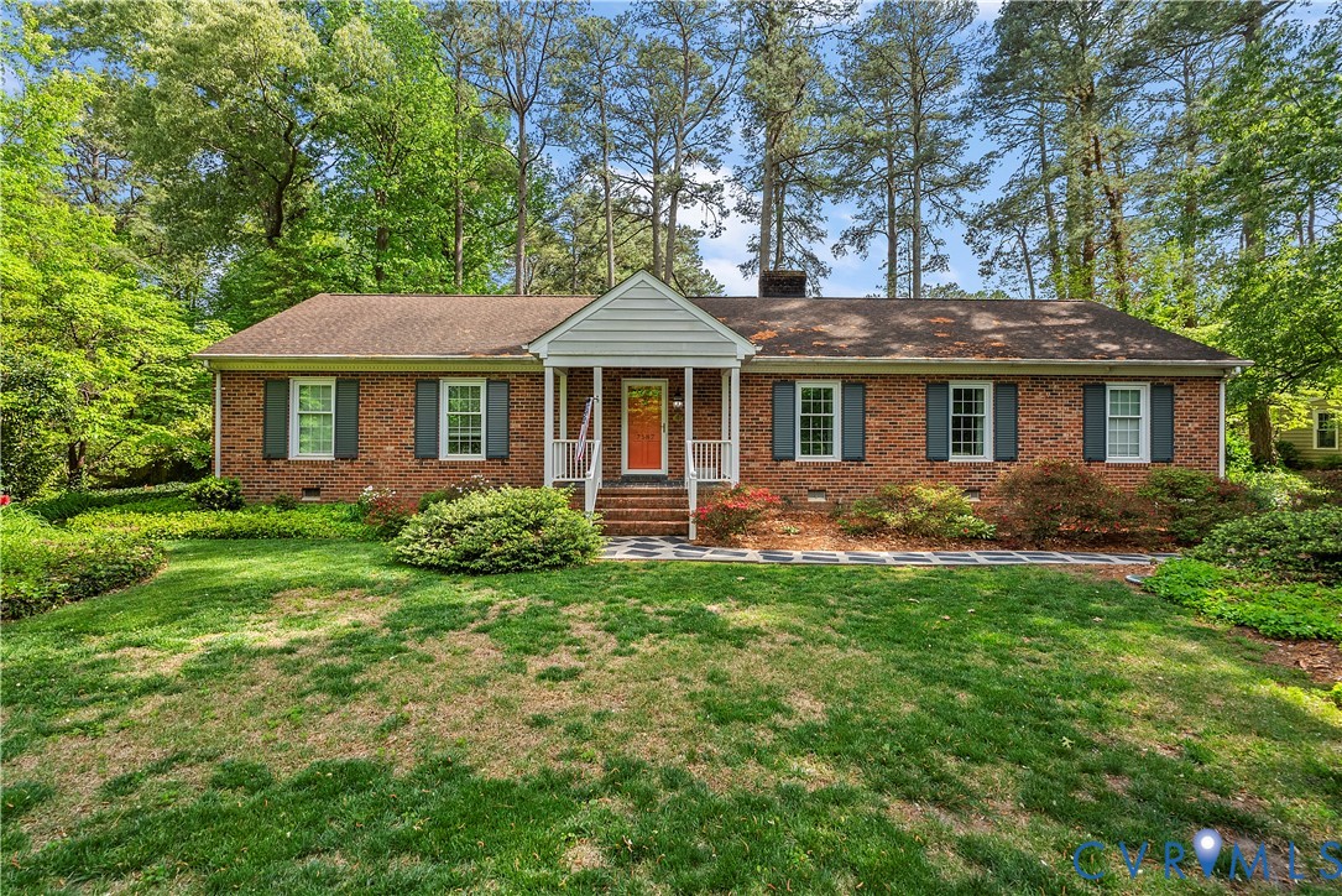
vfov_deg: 73.8
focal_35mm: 16
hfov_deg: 96.7
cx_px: 671
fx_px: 597
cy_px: 448
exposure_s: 1/100
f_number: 8
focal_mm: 16
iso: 800
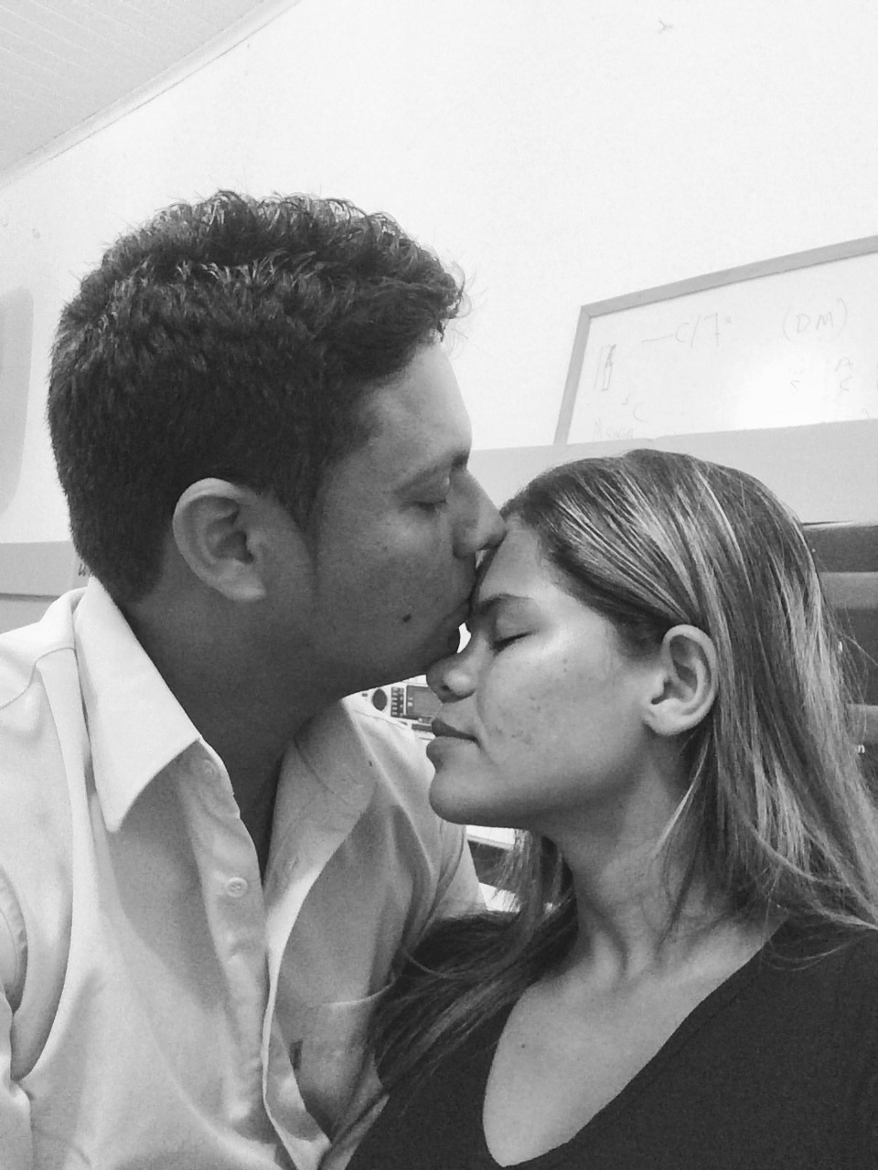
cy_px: 585
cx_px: 439
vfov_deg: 58.4
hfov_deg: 45.4
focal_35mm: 31
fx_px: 1048
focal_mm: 2.15
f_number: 2.4
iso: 400
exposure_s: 1/15
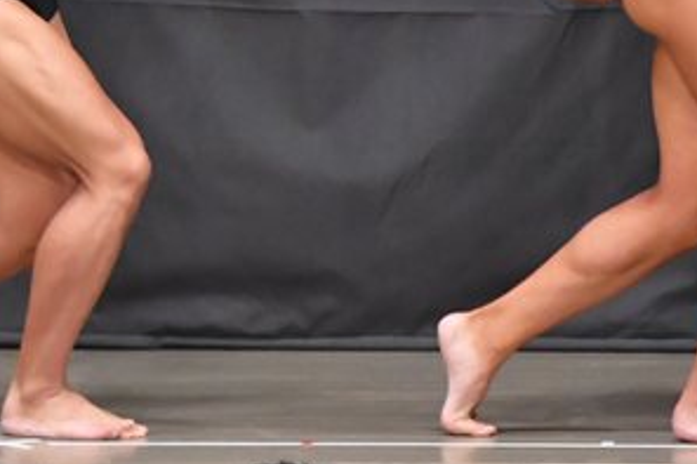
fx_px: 11010
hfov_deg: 3.6
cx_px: 759
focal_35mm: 569
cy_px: -47
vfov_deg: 2.4
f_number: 5.6
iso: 6400
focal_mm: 145
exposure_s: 1/400
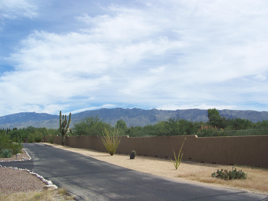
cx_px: 134
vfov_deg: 39.7
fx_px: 279
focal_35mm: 36
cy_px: 100
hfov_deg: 51.4
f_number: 4
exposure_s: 1/500
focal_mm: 5.85
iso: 64
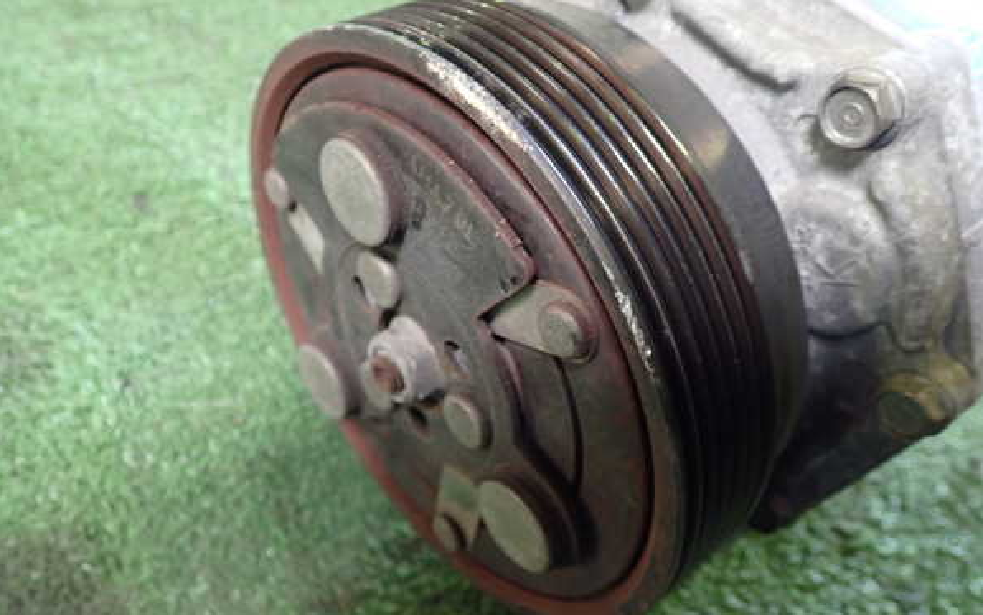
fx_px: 858
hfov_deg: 59.6
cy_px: 315
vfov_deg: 39.5
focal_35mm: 32
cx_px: 490
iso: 640
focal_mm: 5.4
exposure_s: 1/30
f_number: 2.3
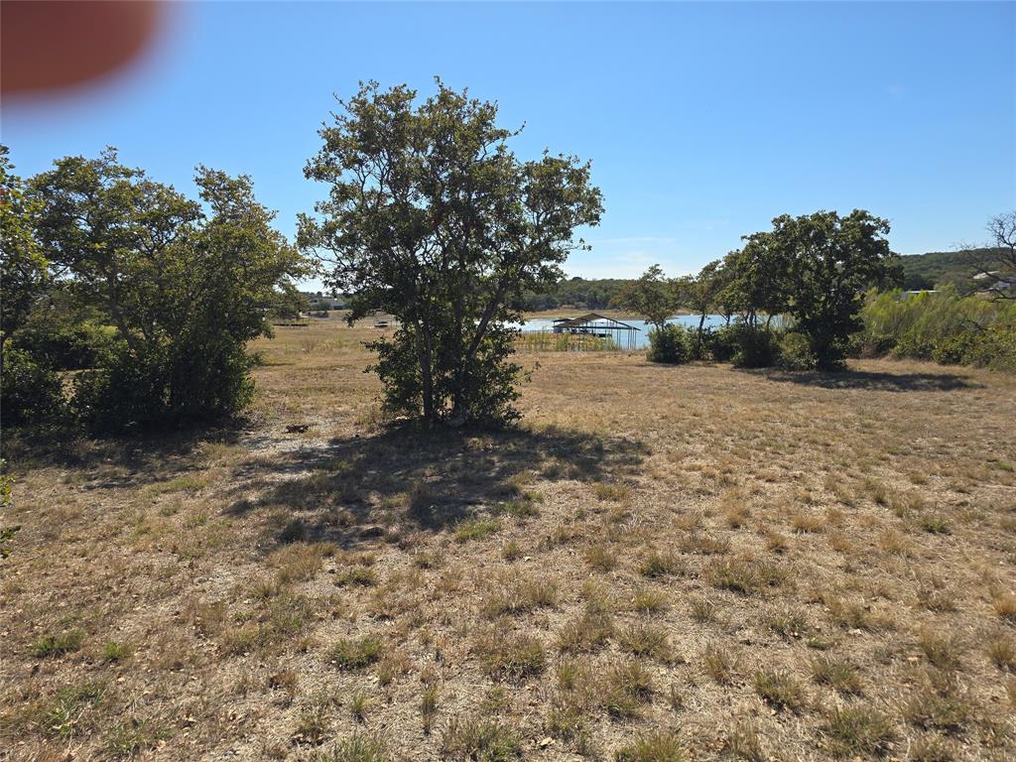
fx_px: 675
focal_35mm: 23
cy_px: 381
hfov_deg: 73.9
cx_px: 508
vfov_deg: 58.9
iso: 12
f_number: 1.7
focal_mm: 6.3
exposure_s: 1/868
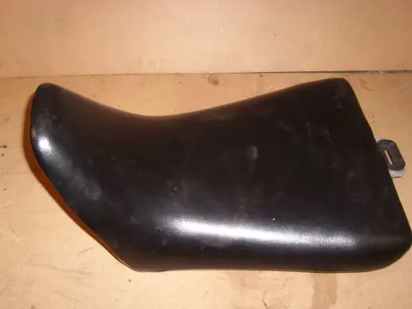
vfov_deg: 40.7
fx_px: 417
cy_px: 154
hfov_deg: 52.6
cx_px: 206
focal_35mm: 35
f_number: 2.8
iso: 50
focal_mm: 5.8
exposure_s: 1/30
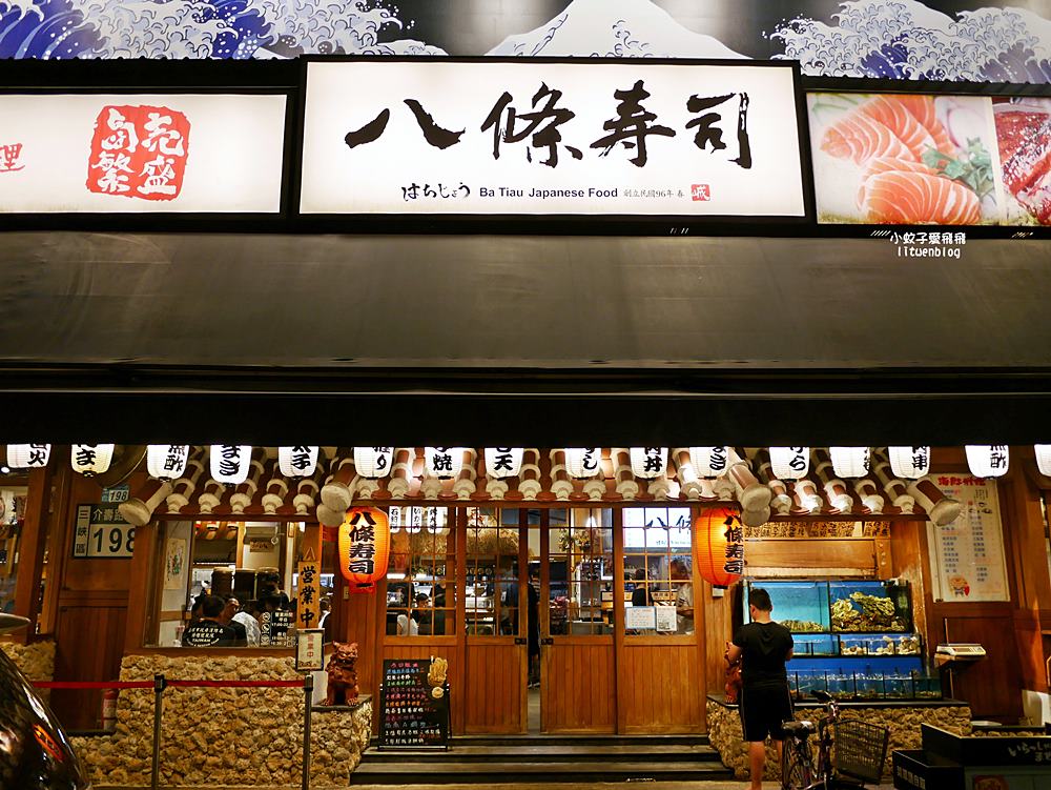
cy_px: 395
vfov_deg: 49.8
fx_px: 851
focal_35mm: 28
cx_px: 526
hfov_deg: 63.4
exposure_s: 1/60
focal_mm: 14
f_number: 2.5
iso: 200
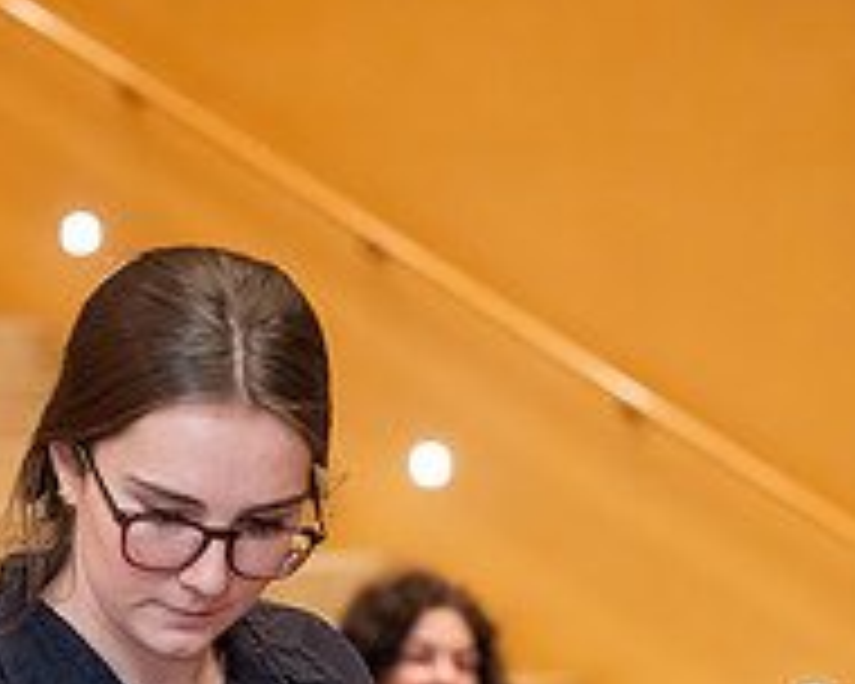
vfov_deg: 8.8
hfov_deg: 11.3
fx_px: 4327
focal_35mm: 171
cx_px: 371
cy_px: 999
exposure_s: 1/125
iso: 10000
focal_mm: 77
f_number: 3.5
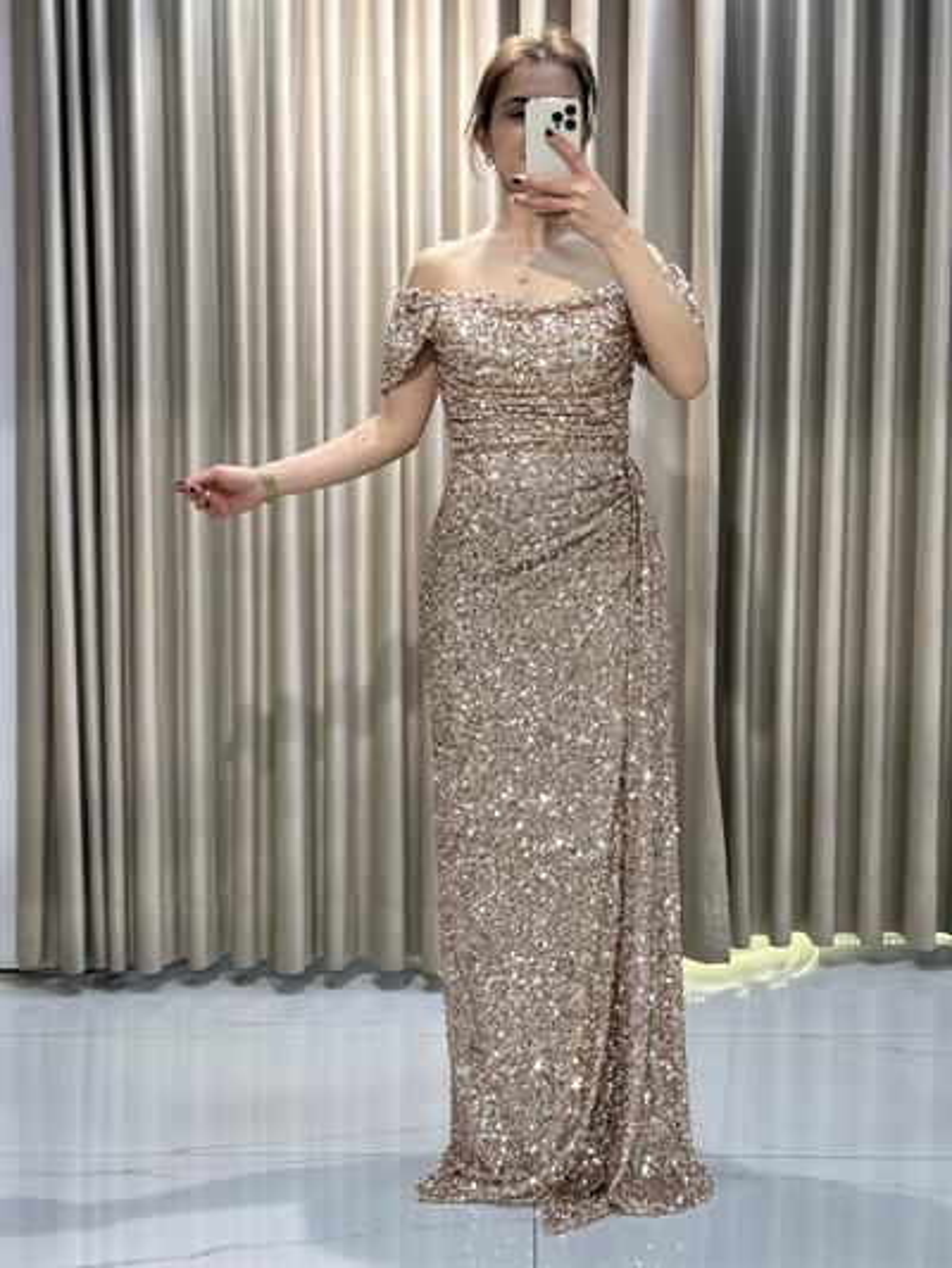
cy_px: 634
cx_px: 476
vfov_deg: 39.6
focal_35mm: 48
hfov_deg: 30.3
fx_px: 1759
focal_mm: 6.86
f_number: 1.78
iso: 64
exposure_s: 1/165
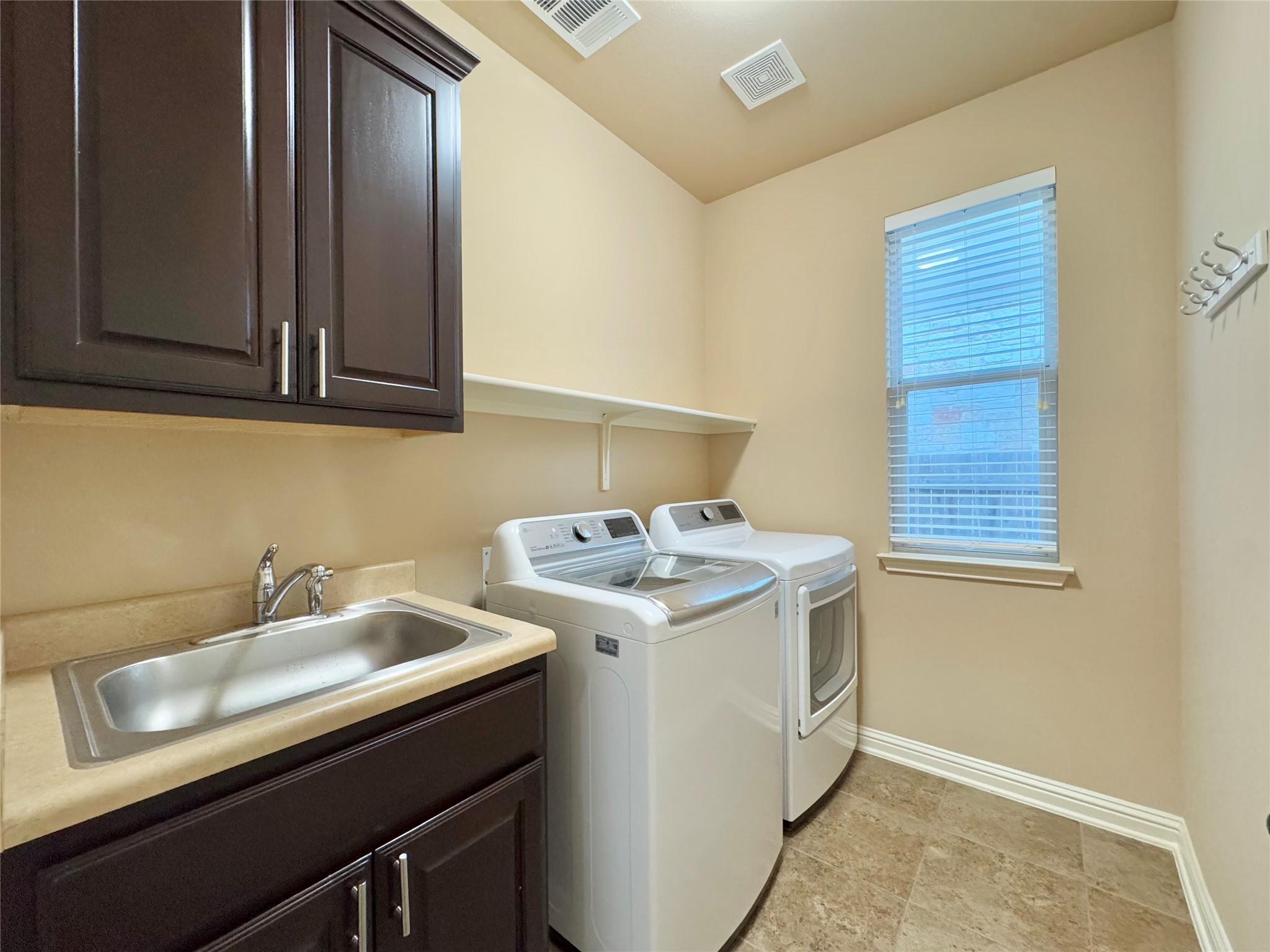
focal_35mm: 14
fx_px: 514
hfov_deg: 102.1
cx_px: 635
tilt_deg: -0.7
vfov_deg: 85.7
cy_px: 476
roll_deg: +1.0
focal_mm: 2.22
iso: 320
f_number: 2.2
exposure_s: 1/60
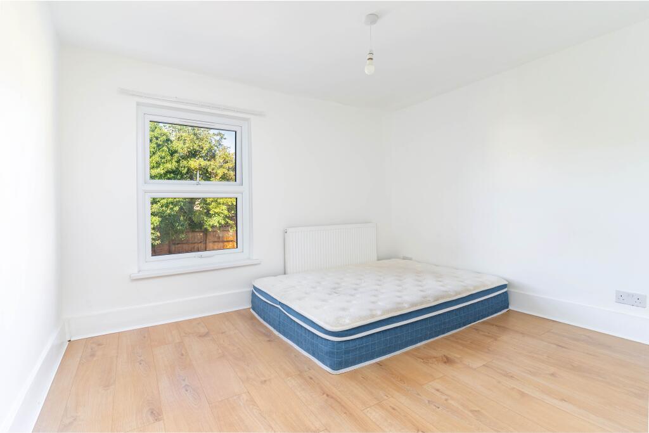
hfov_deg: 93.3
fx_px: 306
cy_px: 216
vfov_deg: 70.5
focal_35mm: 17
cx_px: 324
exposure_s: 1/13
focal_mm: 17
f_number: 7.1
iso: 320
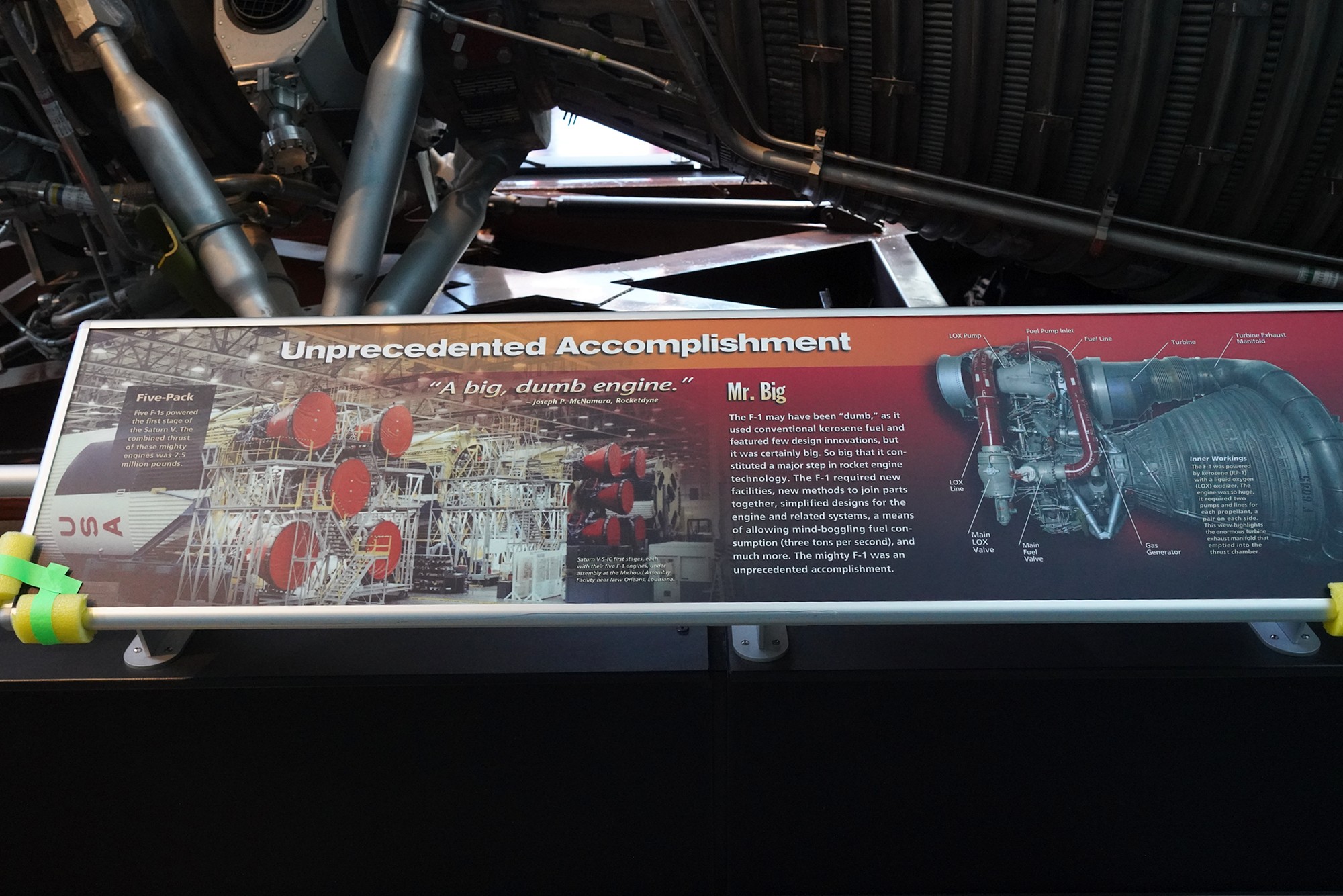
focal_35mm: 34
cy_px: 448
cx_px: 672
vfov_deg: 38.9
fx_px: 1268
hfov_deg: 55.8
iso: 8000
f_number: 7.1
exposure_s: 1/100
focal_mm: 34
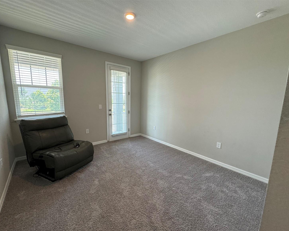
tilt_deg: -9.1
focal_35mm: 15
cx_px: 144
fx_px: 128
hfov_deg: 96.8
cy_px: 118
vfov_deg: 84.0
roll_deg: -2.2
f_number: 2.2
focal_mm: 2.22
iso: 200
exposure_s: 1/120
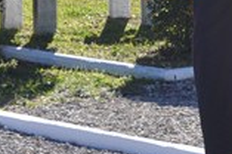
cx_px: 418
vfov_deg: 5.1
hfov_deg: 7.5
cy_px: -50
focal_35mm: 268
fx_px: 1721
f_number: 8
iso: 200
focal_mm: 35
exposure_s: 1/250
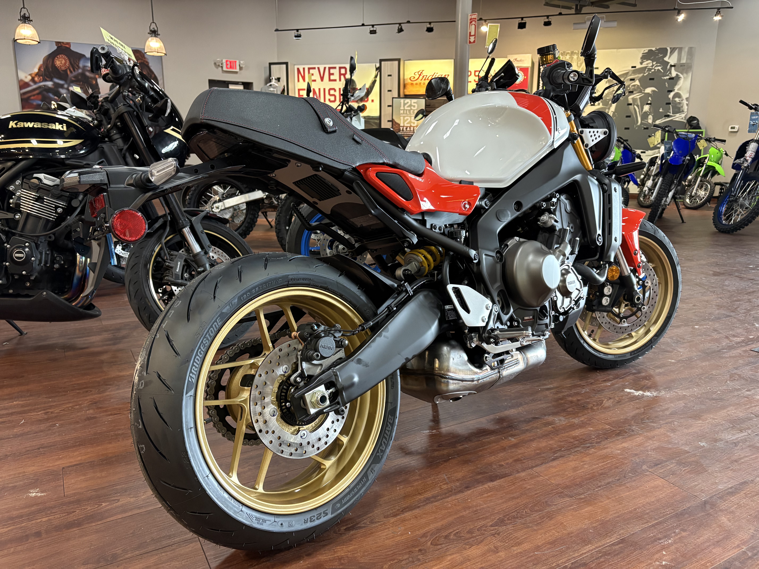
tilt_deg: -13.0
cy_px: 284
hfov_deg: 67.3
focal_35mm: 26
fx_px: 570
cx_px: 380
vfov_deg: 53.1
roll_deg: -0.3
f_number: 1.6
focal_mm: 5.96
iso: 400
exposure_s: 1/60
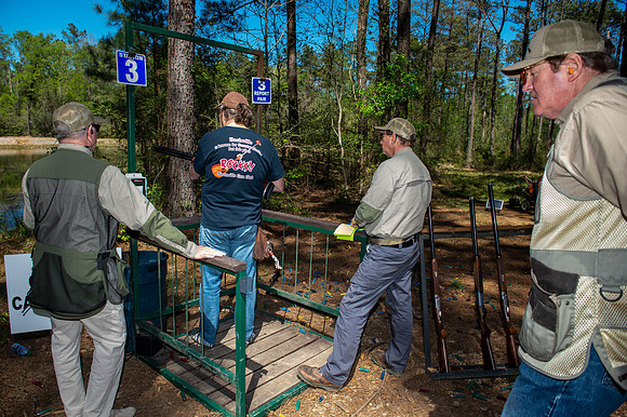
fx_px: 418
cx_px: 314
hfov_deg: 73.8
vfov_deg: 53.1
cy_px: 208
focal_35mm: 24
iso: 50
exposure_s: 1/160
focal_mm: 24
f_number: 5.6
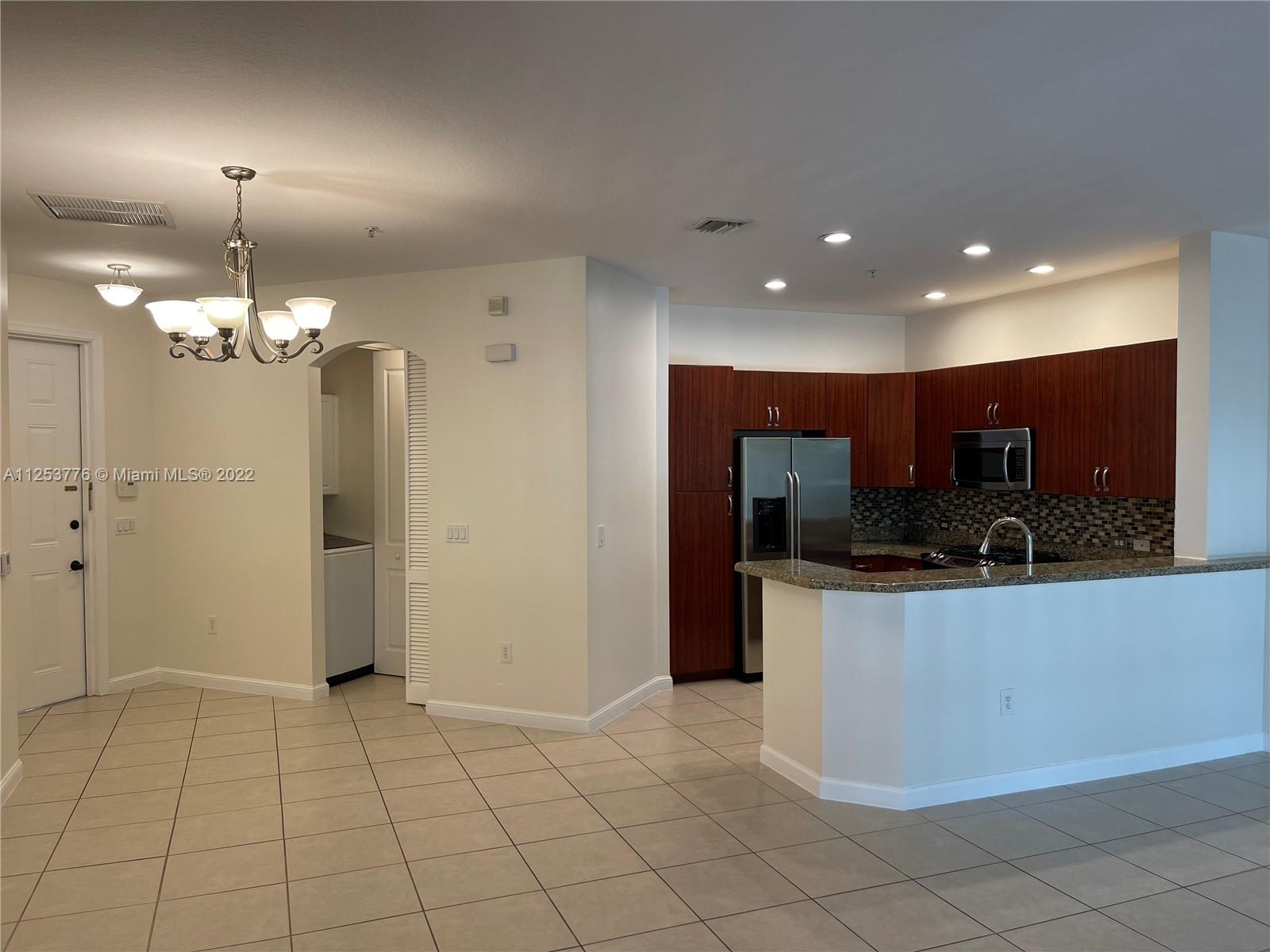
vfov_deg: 53.1
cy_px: 476
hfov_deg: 67.3
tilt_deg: -2.3
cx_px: 635
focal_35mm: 26
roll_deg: +0.1
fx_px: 954
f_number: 1.6
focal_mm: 5.1
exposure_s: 1/60
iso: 80
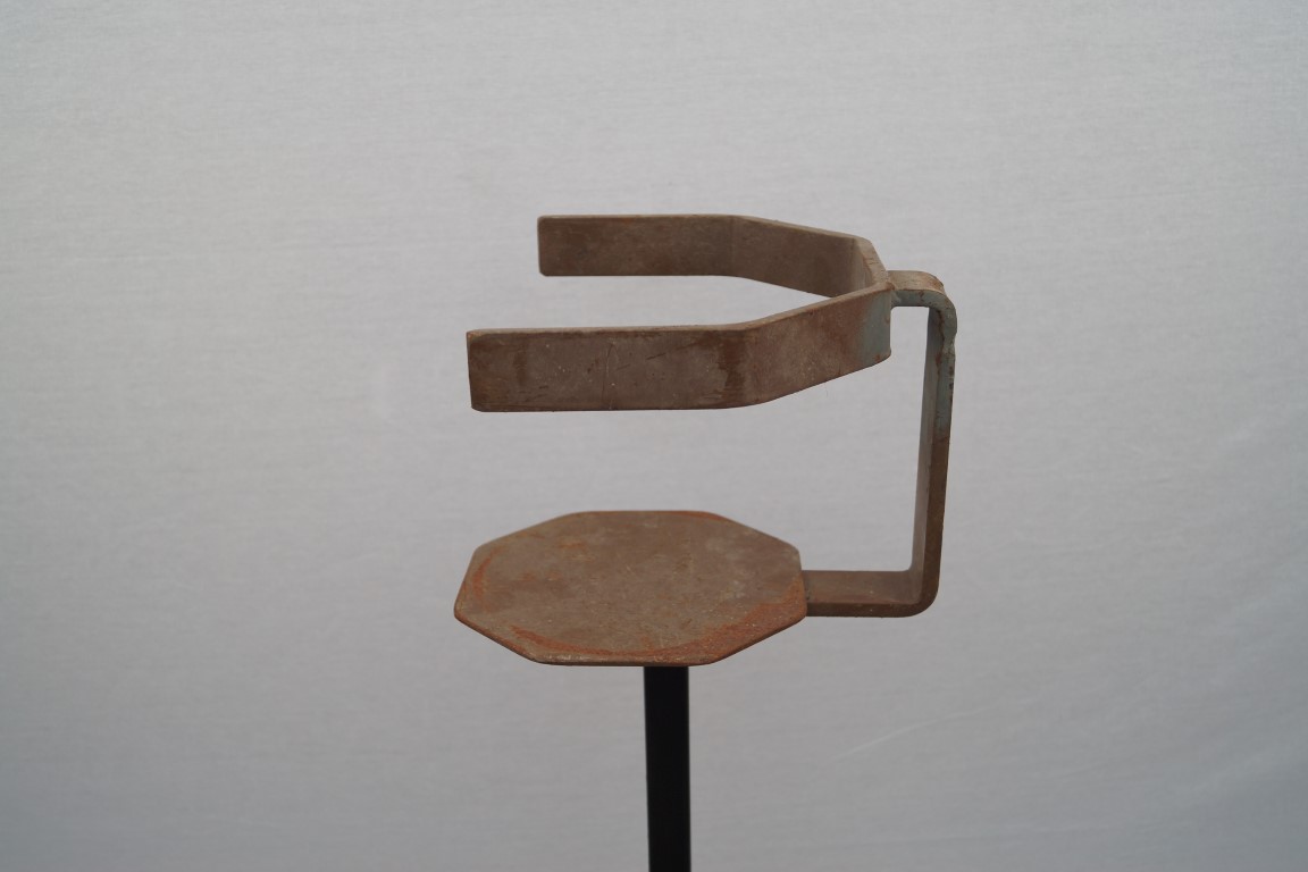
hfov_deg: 53.1
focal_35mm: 36
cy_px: 436
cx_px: 654
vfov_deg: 36.9
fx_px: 1308
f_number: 4
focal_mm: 24
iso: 125
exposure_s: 1/160
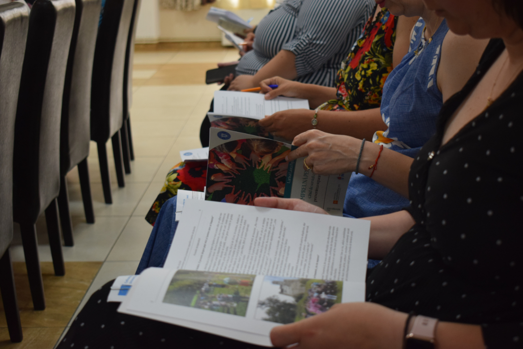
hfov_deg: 33.4
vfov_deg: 22.6
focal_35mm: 60
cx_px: 262
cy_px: 174
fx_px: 872
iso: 1100
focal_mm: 40
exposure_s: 1/60
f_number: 4.8
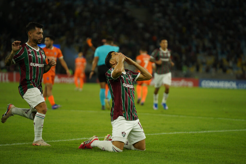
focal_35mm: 180
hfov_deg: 11.4
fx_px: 1230
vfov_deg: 7.6
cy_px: 82
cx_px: 123
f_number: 2.8
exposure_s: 1/2000
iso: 1250
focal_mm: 180
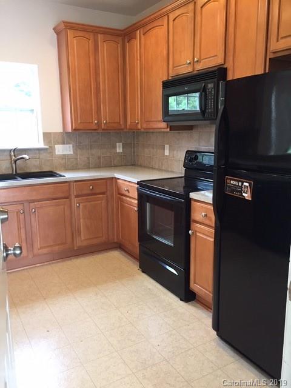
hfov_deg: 48.2
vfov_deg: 61.7
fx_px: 325
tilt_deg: -11.1
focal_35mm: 29
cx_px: 146
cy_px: 194
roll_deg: +0.3
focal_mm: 4.15
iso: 100
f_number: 2.2
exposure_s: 1/30
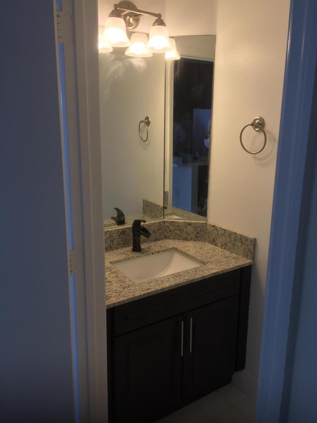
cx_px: 158
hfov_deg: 48.2
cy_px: 212
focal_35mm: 29
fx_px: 354
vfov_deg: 61.7
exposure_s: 1/60
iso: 32
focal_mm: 4.15
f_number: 2.2
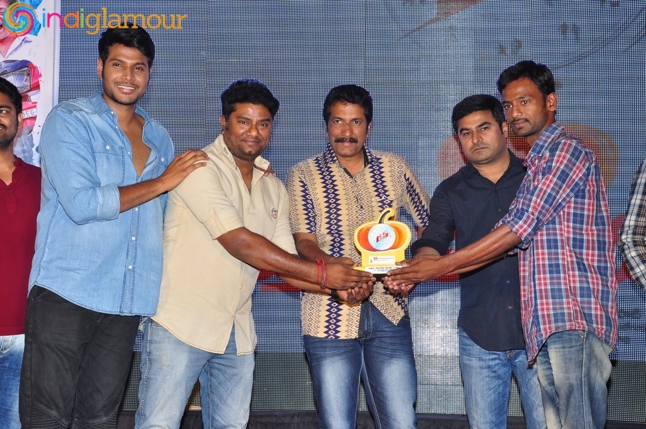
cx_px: 323
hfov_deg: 29.9
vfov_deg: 20.1
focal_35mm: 68
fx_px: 1210
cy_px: 214
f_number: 7.1
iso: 400
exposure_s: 1/125
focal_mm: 45
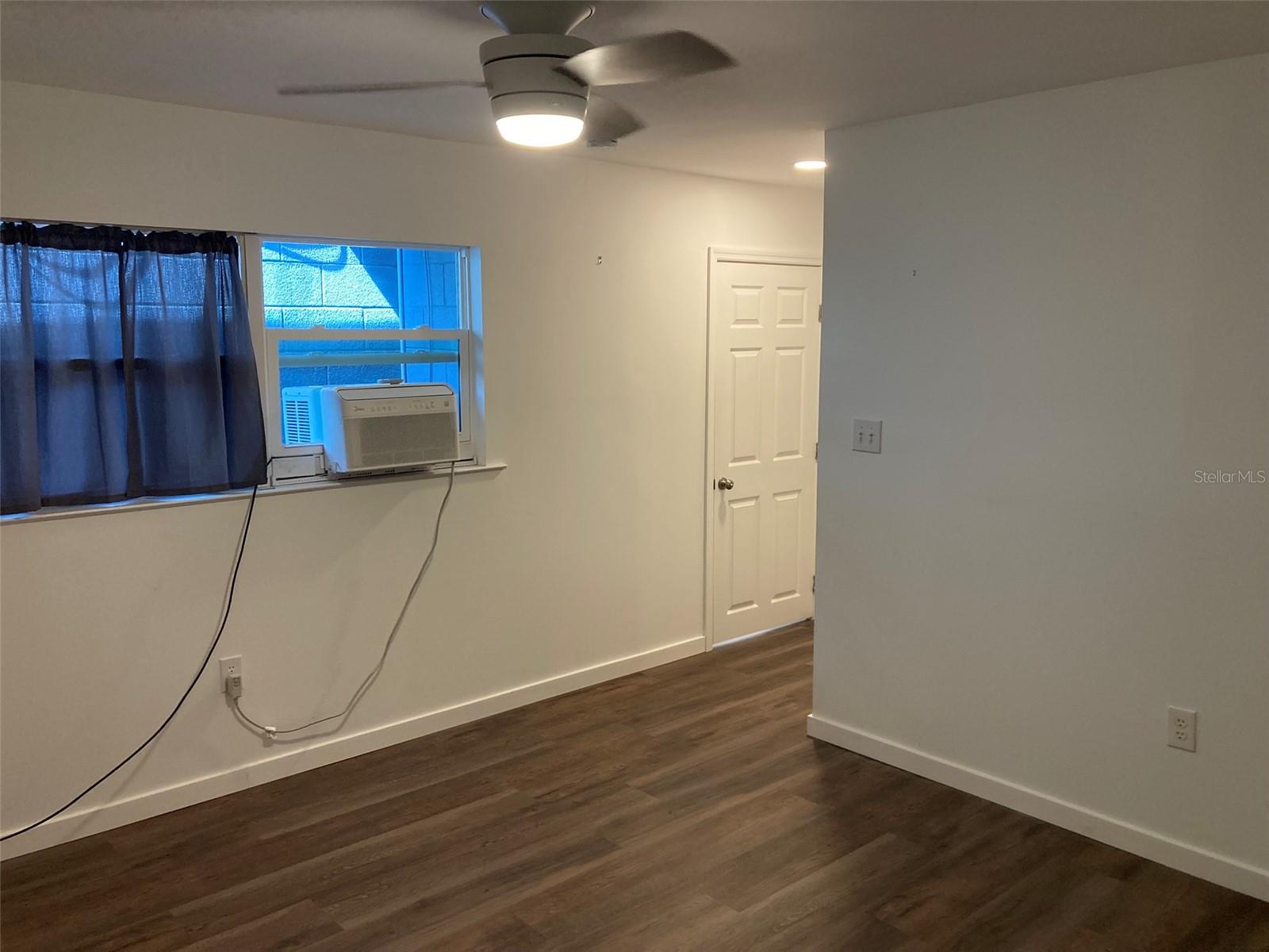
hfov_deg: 63.4
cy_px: 476
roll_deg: +0.3
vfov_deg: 49.7
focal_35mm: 28
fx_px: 1026
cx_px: 634
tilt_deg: -6.6
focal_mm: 3.99
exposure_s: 1/60
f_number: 1.8
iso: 160
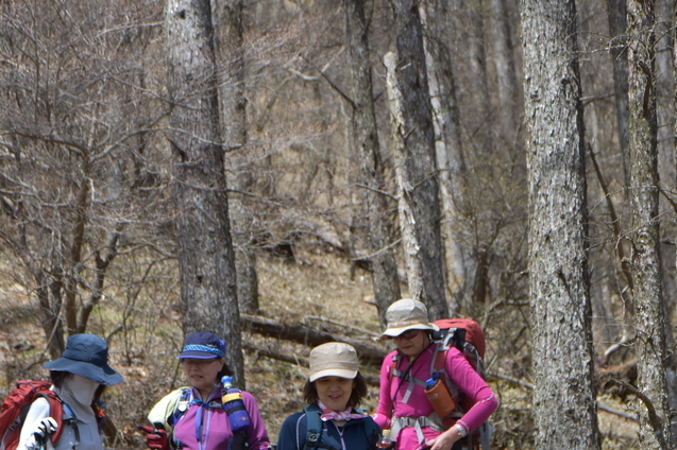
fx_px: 3082
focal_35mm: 164
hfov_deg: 12.5
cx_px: 390
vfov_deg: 8.3
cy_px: 400
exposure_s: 1/320
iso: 100
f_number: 4.5
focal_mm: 58
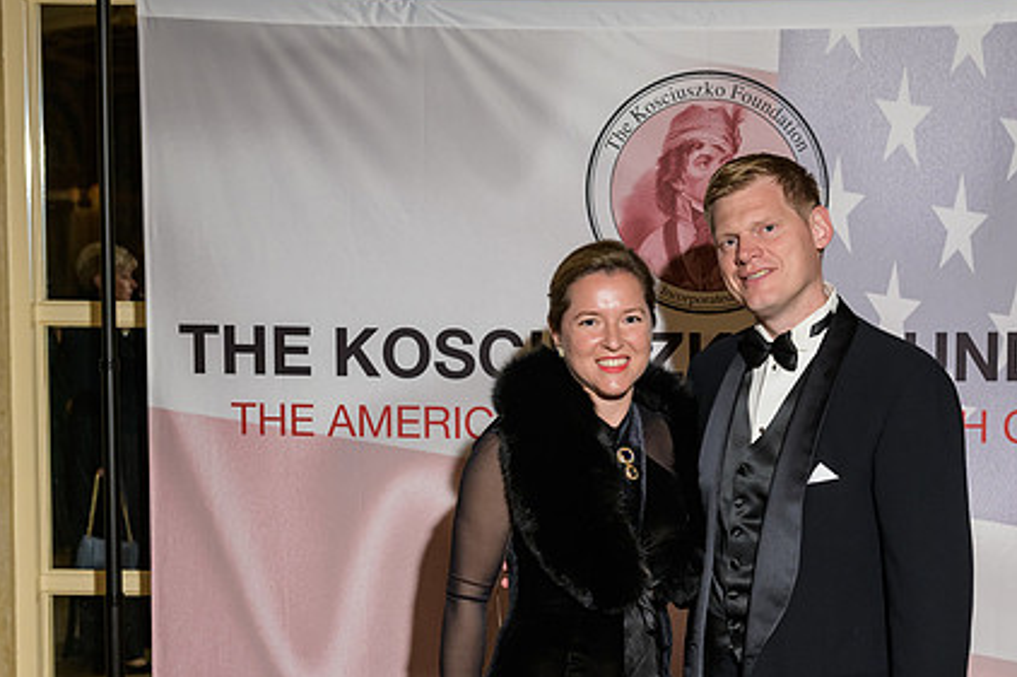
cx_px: 660
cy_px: 457
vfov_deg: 20.5
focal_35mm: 66
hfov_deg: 30.3
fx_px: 1864
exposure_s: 1/100
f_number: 5
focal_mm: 48
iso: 800
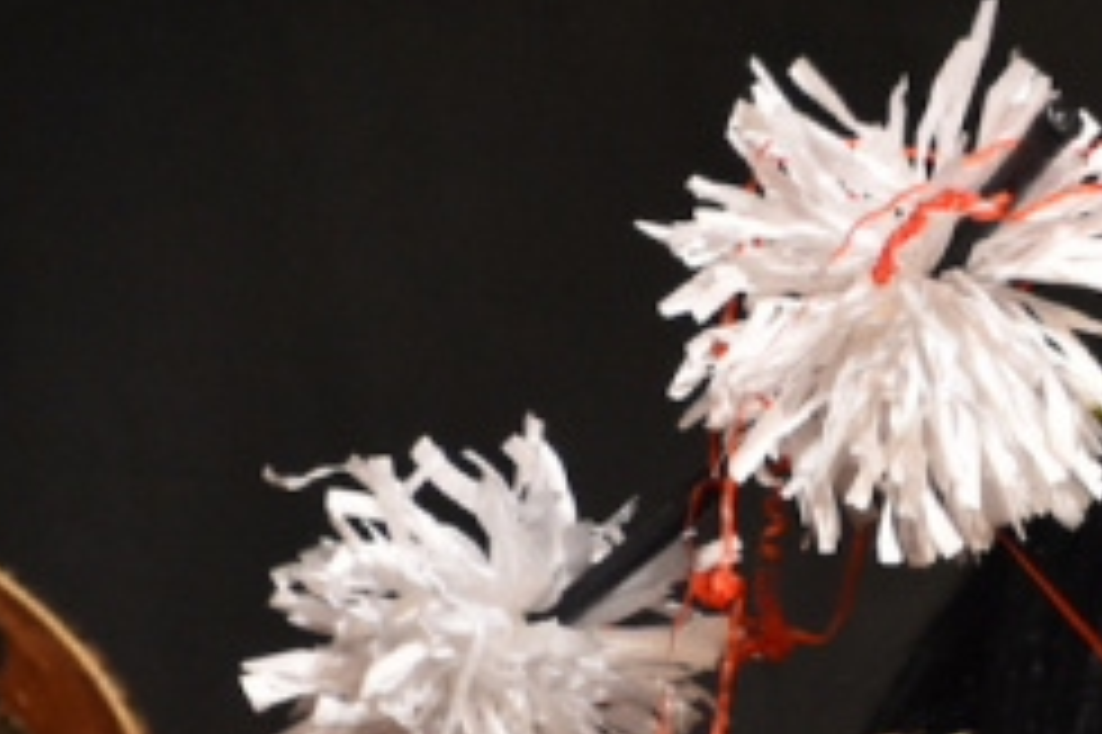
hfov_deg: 4.0
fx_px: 15742
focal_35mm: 515
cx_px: 1628
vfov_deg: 2.7
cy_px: 1042
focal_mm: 105
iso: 1100
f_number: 5.6
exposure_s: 1/60
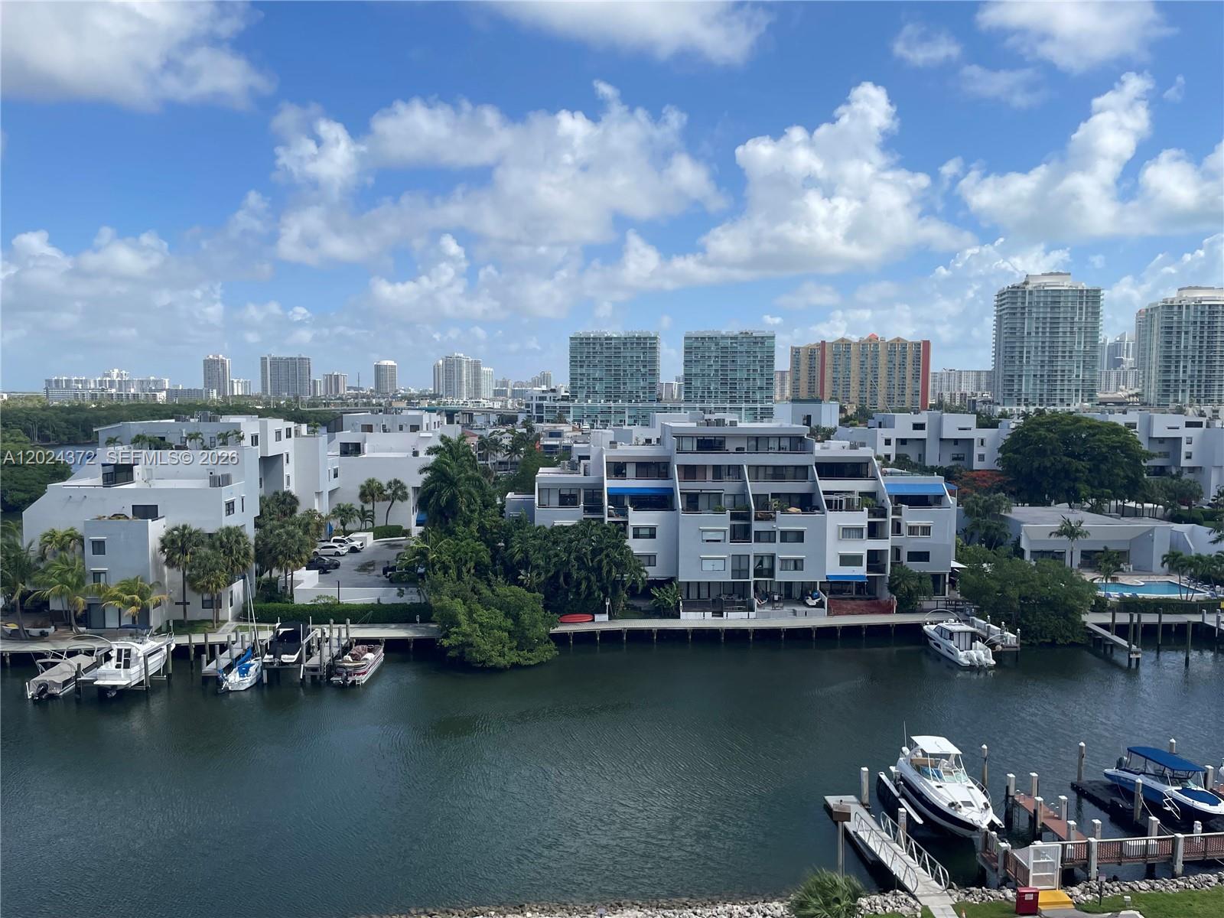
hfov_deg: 67.3
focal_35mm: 26
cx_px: 612
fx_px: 919
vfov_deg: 53.1
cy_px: 459
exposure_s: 1/5291
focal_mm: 4.2
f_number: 1.6
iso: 50
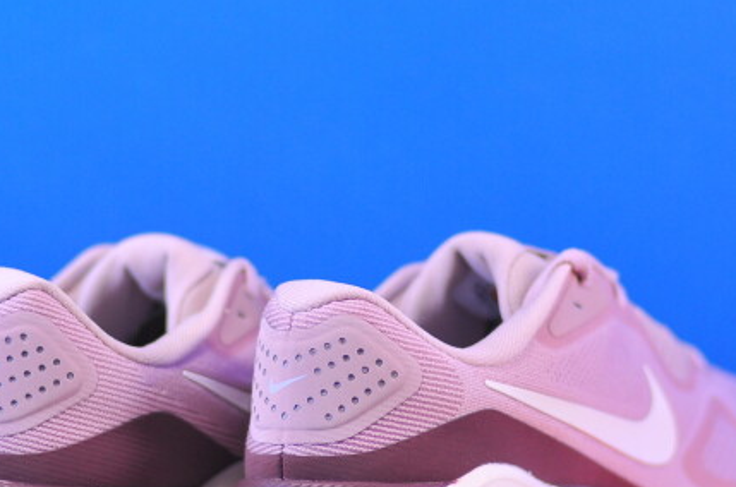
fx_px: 2856
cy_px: 289
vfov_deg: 9.7
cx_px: 321
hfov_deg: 14.7
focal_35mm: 140
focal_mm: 50
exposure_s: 1/320
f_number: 2
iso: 250
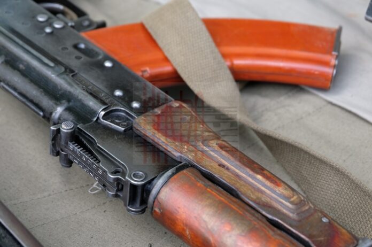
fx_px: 774
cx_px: 186
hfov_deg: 27.0
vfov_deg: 18.1
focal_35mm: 75
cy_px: 124
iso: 250
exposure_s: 1/60
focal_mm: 50
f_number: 5.6
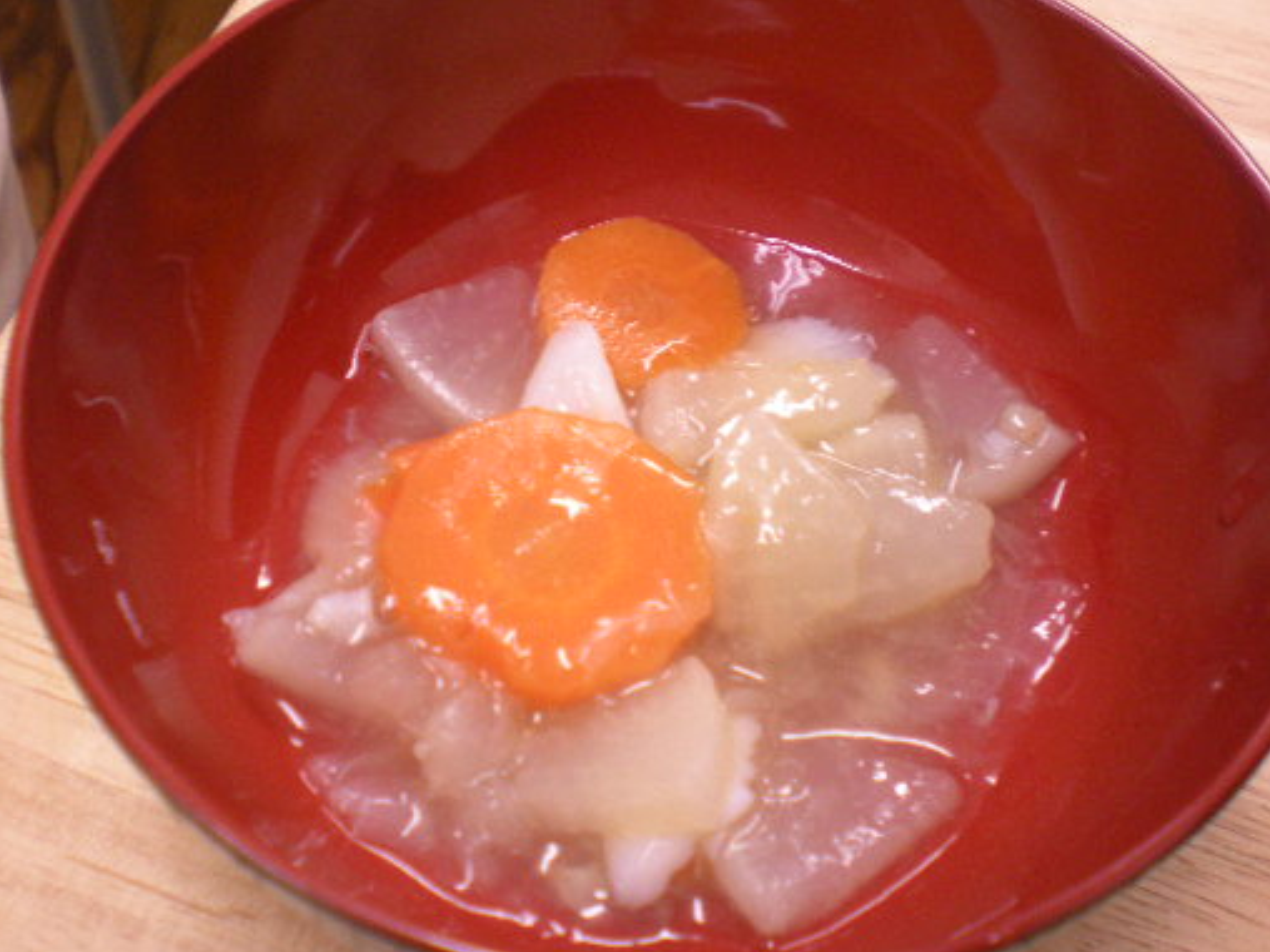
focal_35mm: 48
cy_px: 418
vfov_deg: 30.2
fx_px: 1761
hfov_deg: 39.6
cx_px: 554
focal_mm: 6.3
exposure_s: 1/25.7
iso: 200
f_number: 3.1
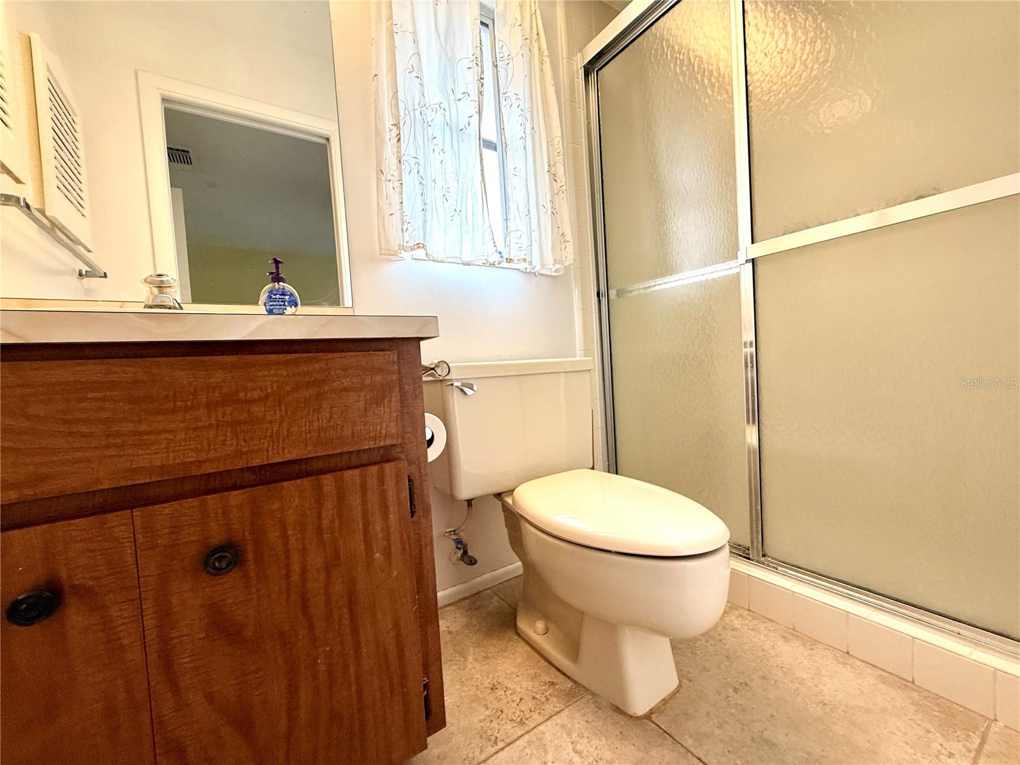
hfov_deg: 102.1
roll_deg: +3.0
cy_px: 382
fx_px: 413
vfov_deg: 85.7
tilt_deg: -1.5
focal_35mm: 14
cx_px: 510
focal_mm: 2.22
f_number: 2.2
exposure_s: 1/120
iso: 160
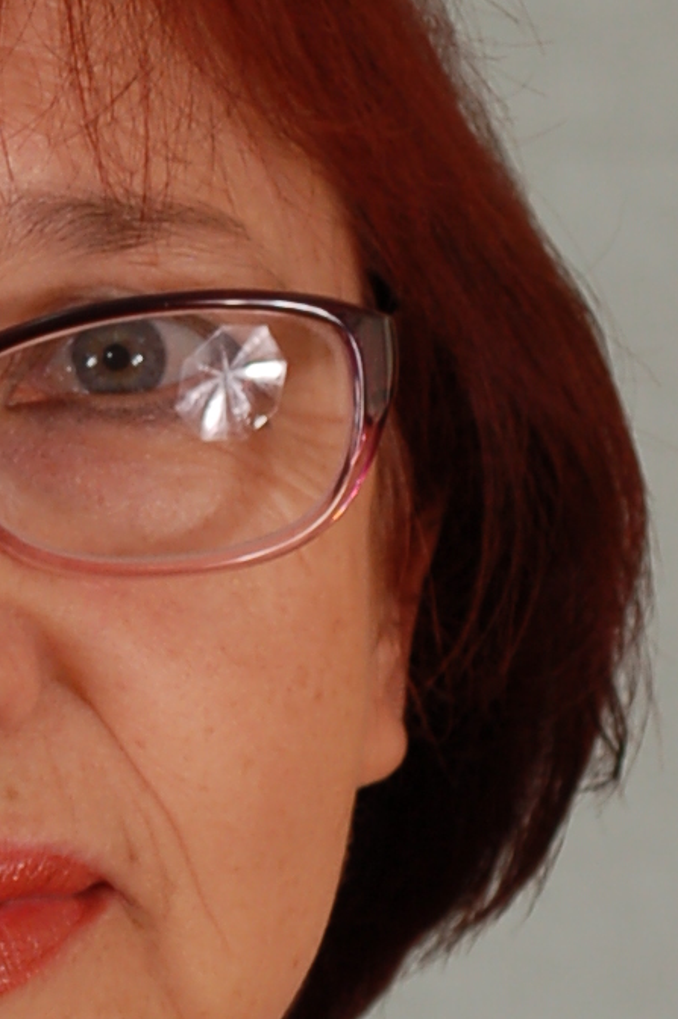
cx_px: -270
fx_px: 10446
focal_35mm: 369
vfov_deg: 5.6
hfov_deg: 3.7
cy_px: 886
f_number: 6.3
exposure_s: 1/125
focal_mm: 55
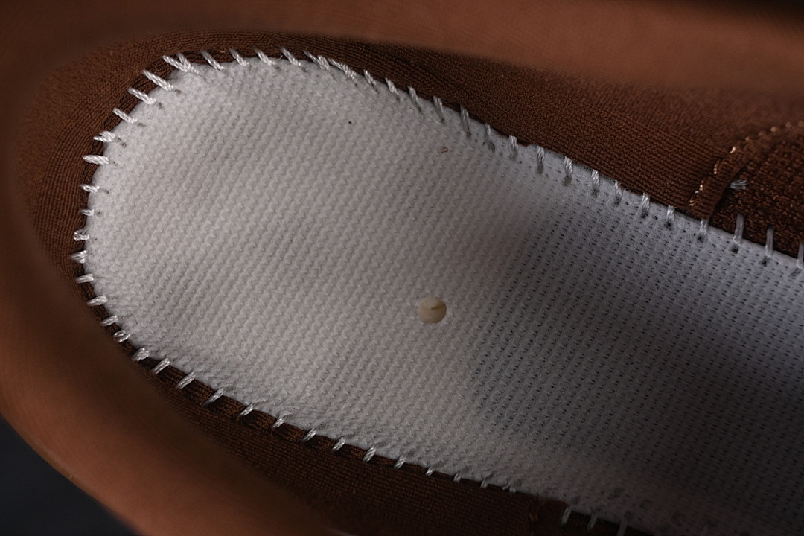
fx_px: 1675
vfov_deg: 18.2
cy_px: 268
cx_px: 402
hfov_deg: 27.0
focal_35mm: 75
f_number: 6.3
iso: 160
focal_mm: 50
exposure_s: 1/60
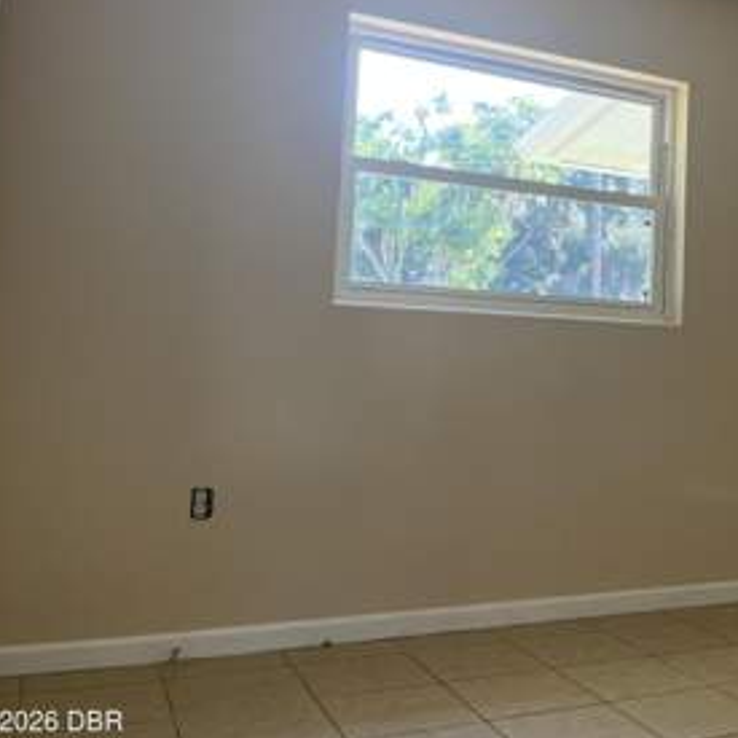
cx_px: 620
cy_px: 280
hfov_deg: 39.7
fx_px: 965
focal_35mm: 40
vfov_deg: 41.6
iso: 125
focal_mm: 5.1
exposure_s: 1/120
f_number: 1.6
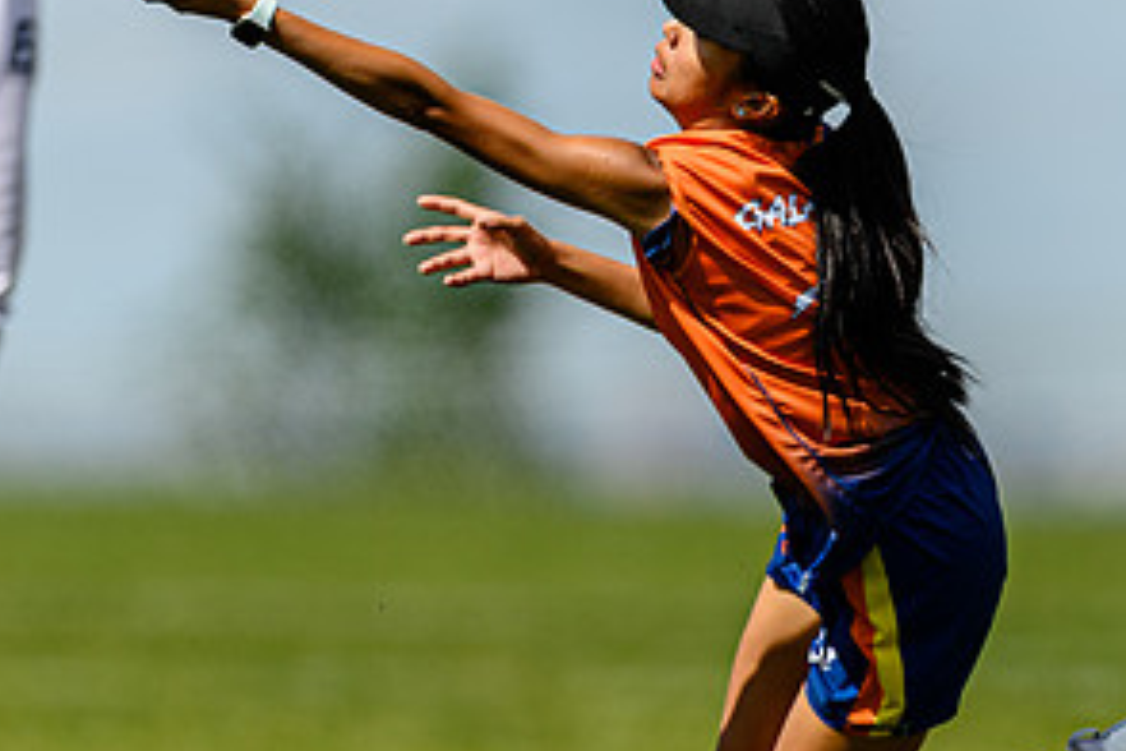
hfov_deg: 2.0
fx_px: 32433
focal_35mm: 1037
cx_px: 627
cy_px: 586
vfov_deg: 1.3
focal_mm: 400
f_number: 3.2
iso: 100
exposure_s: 1/2500
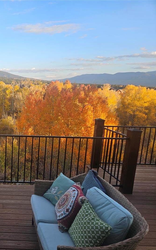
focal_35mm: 33
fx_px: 224
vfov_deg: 58.1
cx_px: -12
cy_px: 127
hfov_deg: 33.8
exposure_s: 1/316
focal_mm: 5.4
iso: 25
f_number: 1.8
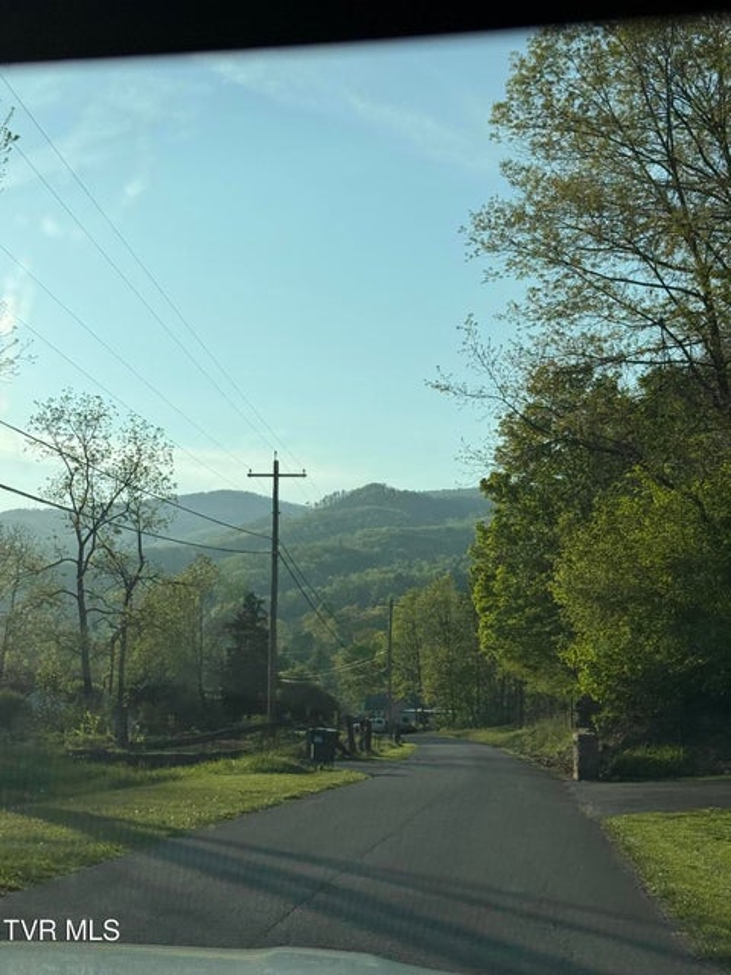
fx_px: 1352
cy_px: 488
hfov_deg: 30.3
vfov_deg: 39.7
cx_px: 366
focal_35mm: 48
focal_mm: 6.76
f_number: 1.78
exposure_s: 1/7143
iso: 64
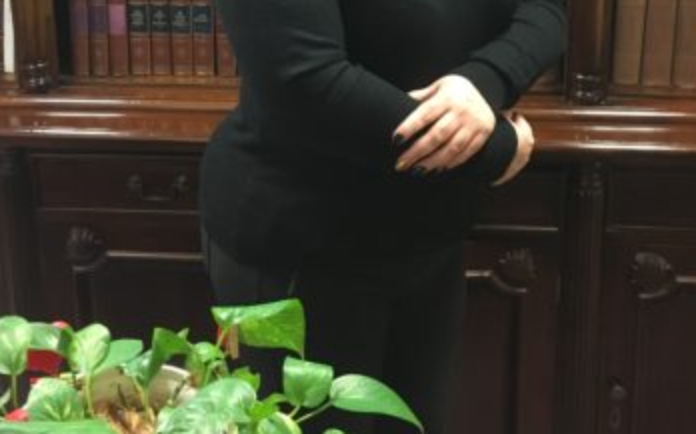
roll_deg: +1.8
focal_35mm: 53
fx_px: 1005
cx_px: 336
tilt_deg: -17.6
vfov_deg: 23.5
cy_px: 16
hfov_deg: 38.2
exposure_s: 1/17
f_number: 2.2
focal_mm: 4.15
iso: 200
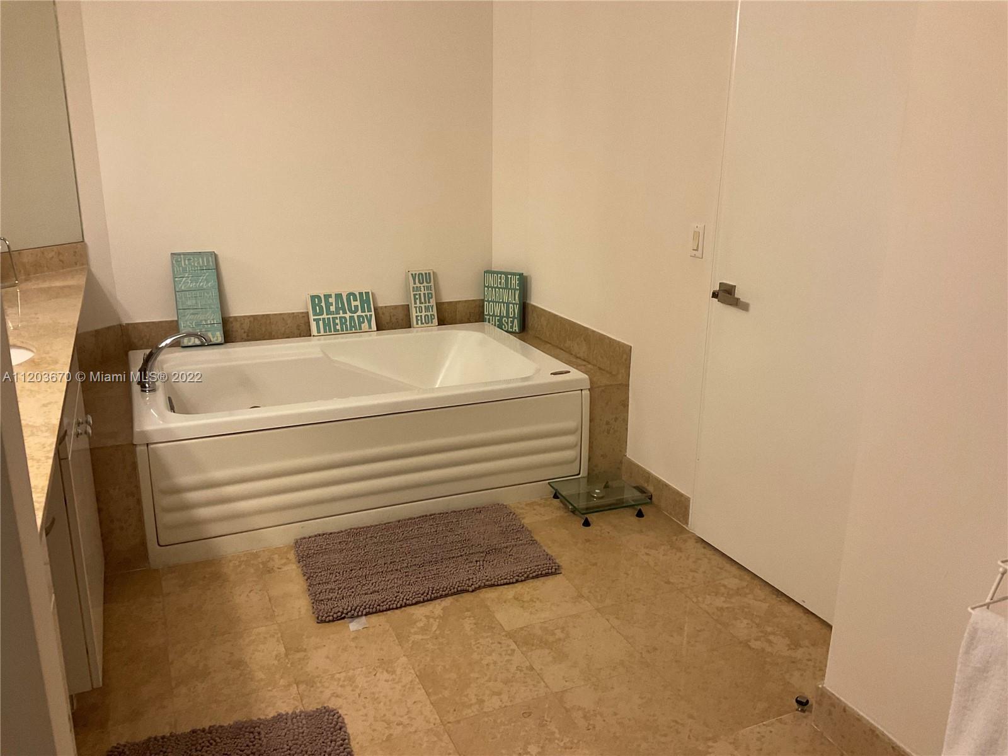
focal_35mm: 29
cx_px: 504
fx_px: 844
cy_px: 378
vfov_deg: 48.2
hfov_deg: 61.7
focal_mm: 3
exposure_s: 1/60
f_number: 1.8
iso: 100
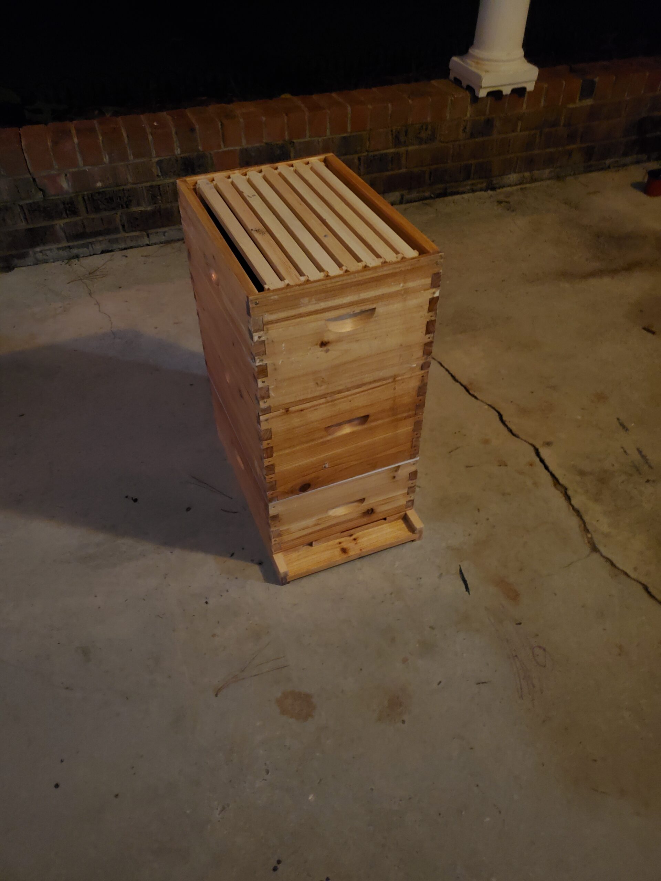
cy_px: 440
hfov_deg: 53.1
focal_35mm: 26
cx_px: 330
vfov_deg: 67.3
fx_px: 662
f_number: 1.5
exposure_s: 1/9
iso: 1250
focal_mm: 4.3
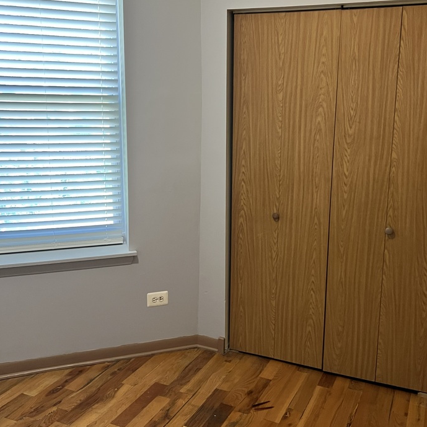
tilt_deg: -11.0
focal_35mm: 36
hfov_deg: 45.9
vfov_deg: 46.0
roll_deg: -0.9
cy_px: 204
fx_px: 502
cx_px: 247
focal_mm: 5.7
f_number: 1.5
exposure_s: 1/60
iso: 320
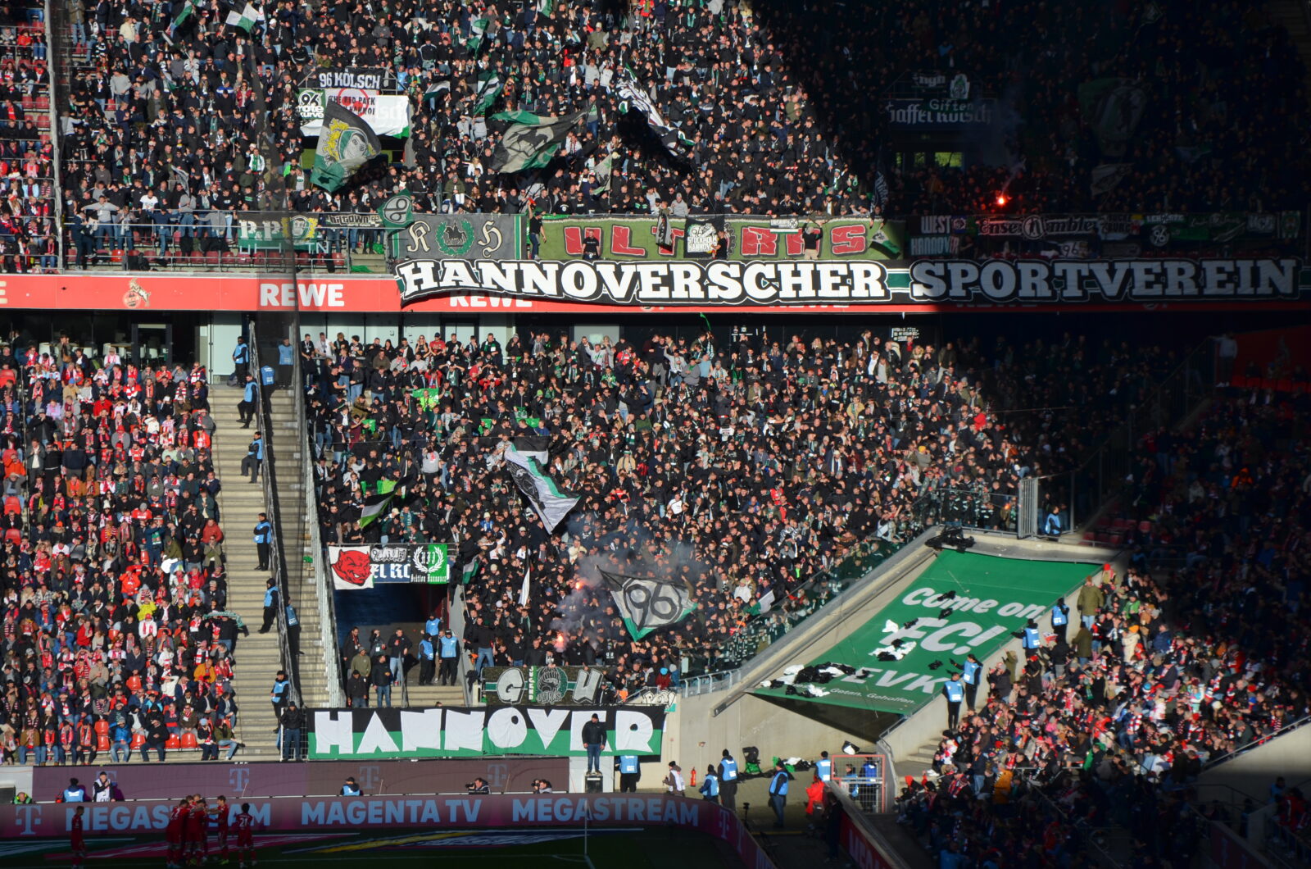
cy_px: 434
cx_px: 656
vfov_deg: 8.7
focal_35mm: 158
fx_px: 5724
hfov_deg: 13.1
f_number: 7.1
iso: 200
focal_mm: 105
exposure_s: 1/800
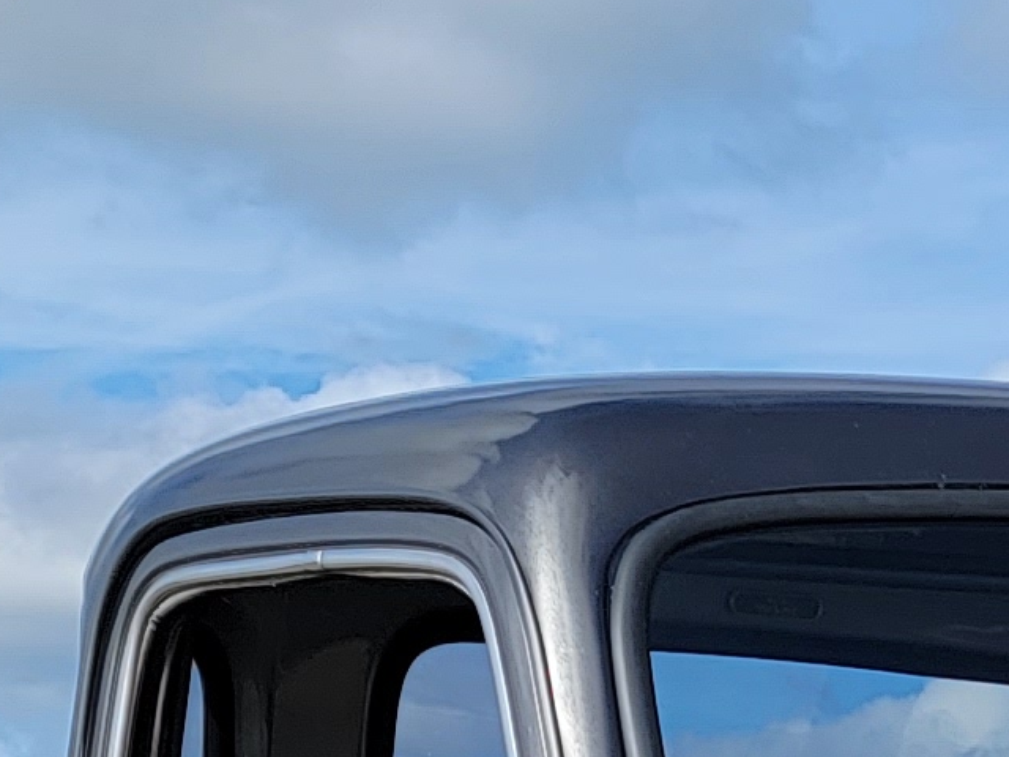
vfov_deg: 9.2
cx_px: 1468
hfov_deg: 12.6
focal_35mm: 150
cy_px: 1583
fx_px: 4372
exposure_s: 1/1075
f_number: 1.8
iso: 16
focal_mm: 6.7
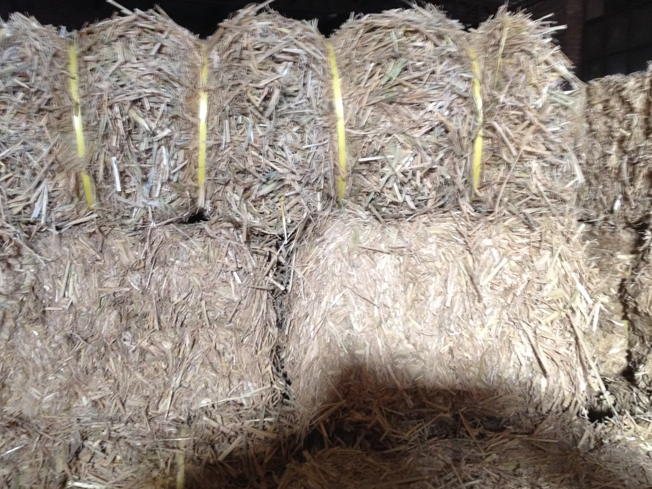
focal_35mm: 47
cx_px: 316
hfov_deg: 40.4
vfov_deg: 30.8
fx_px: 885
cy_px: 192
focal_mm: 4.28
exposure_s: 1/20
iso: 200
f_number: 2.4
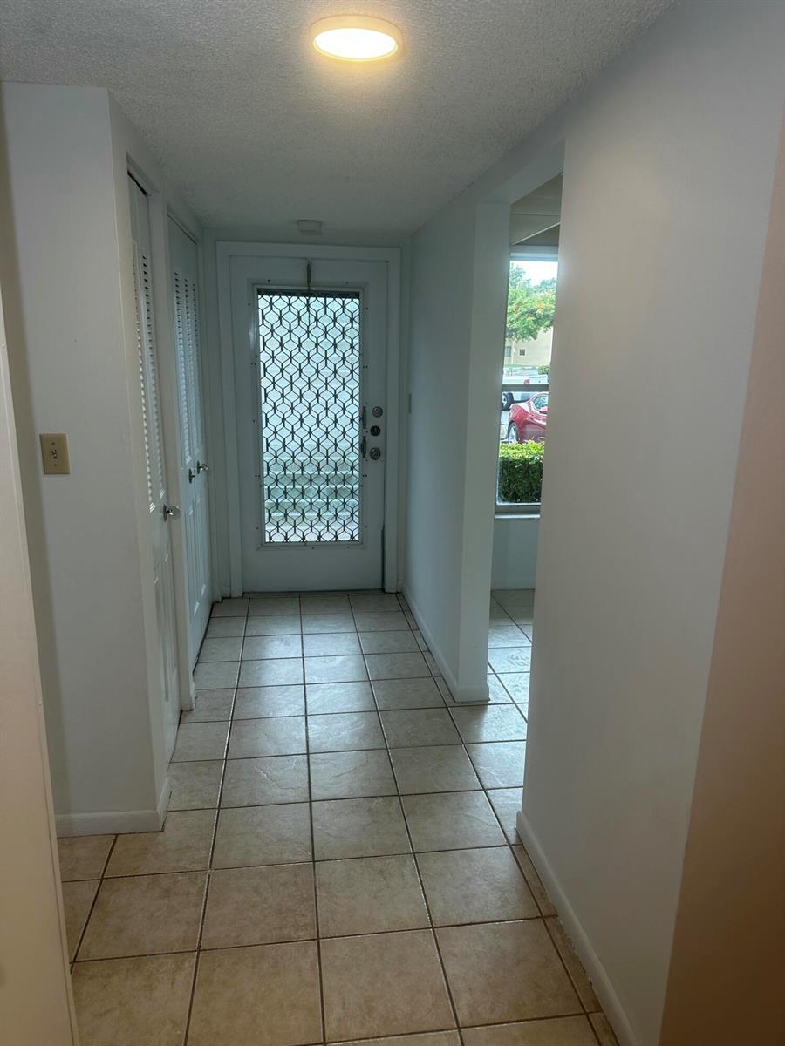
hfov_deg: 56.8
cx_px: 392
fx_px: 726
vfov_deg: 71.6
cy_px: 523
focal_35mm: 24
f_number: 1.78
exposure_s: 1/134
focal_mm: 6.86
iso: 64
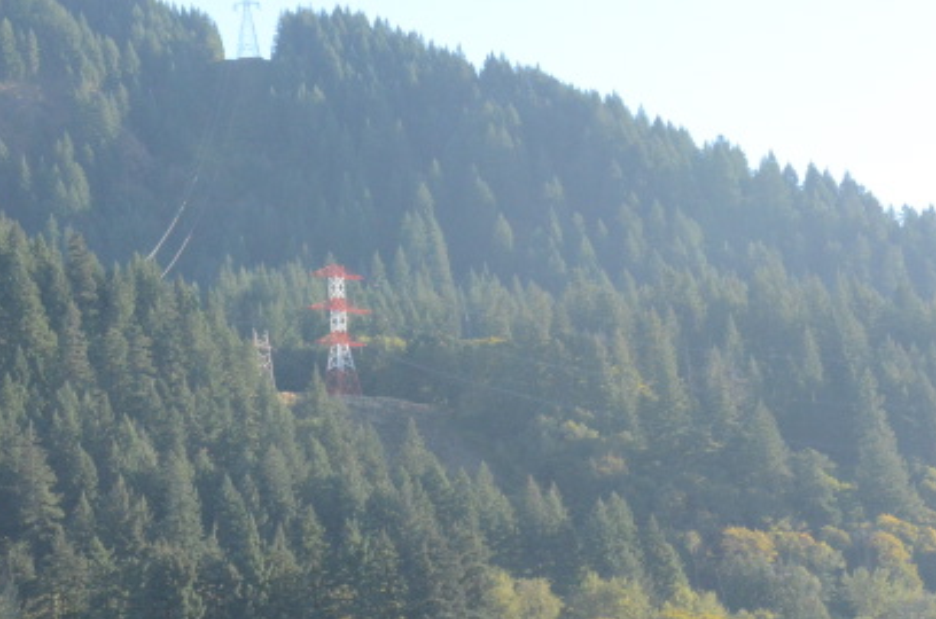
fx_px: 2438
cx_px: 343
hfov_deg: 21.7
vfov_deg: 14.5
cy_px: 299
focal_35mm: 94
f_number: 13
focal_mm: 40
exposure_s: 1/640
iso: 3200
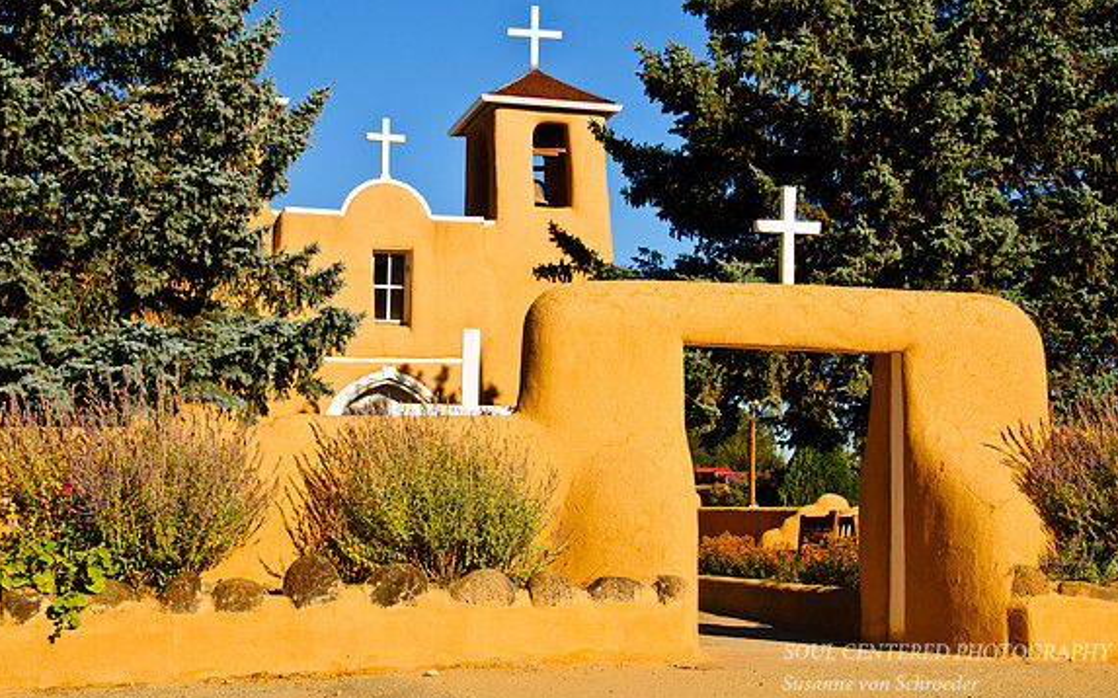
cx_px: 560
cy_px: 329
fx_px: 2072
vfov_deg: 19.1
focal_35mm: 68
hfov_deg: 30.2
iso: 200
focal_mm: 44
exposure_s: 1/60
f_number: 16
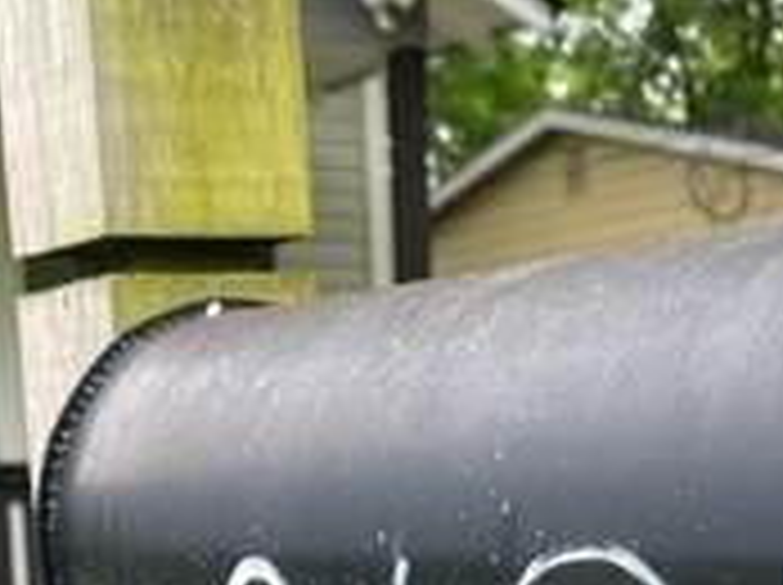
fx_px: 2078
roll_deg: +2.7
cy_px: 783
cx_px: 351
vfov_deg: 15.2
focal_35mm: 92
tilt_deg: -11.3
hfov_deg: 21.3
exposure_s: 1/384
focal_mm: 5.1
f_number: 1.6
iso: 32
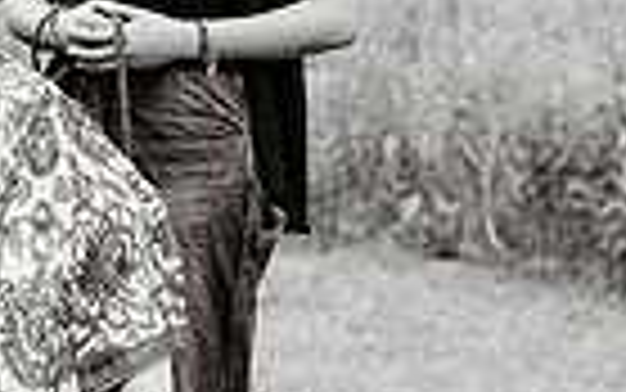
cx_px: -360
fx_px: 4199
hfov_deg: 8.3
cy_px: 284
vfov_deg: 5.3
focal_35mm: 246
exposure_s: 1/320
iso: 400
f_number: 2.8
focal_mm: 58
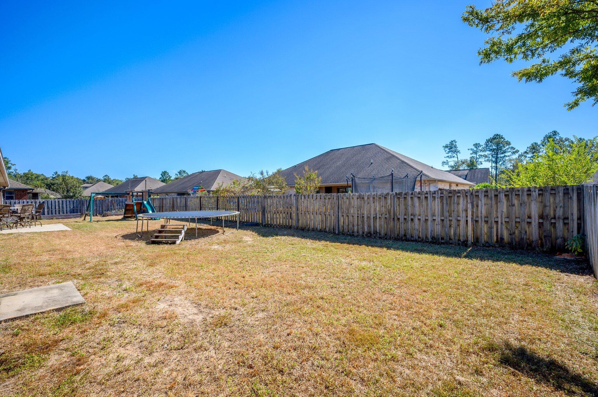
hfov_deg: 98.6
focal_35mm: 16
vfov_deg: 75.4
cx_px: 299
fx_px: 257
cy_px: 198
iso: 100
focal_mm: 15.5
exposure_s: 1/400
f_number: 9
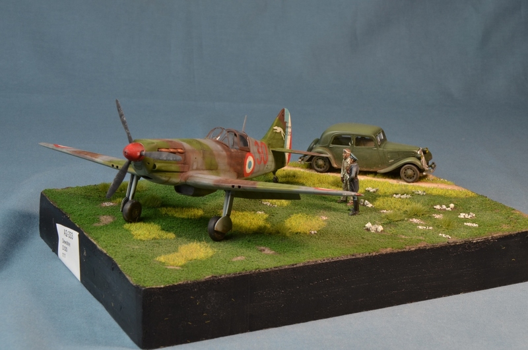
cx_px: 264
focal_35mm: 75
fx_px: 1098
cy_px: 175
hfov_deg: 27.0
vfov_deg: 18.1
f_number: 18
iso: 200
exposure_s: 1/4
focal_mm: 50
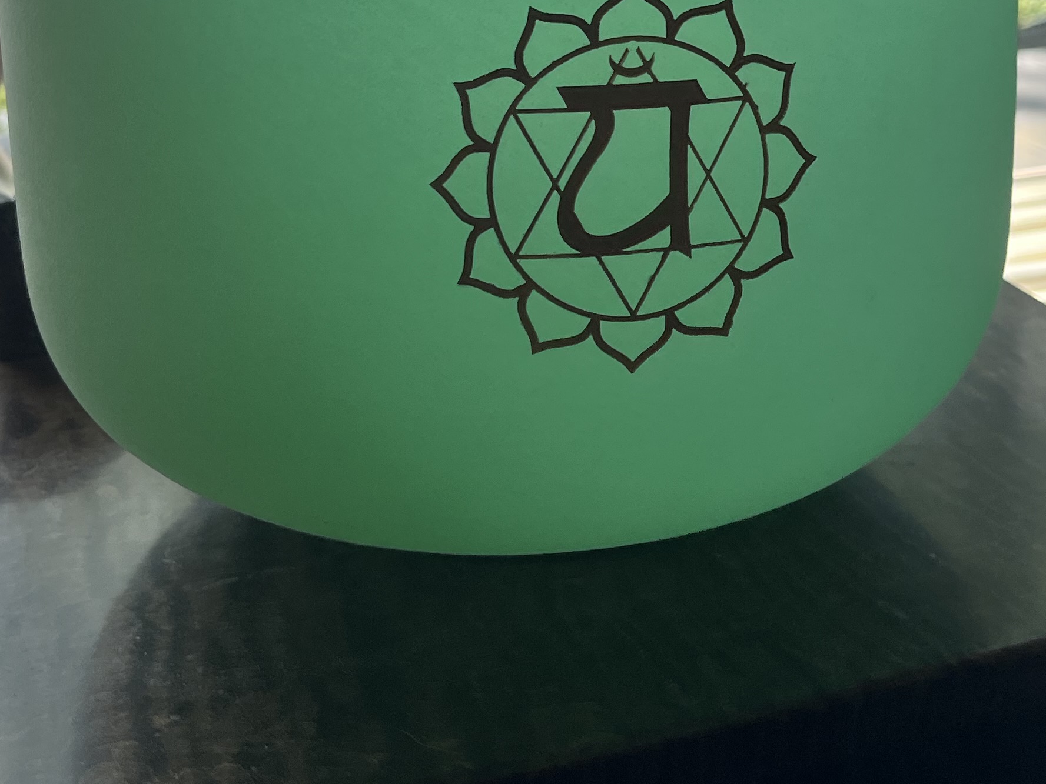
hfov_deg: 32.7
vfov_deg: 23.9
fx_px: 1783
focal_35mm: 59
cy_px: 31
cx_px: 556
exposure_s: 1/449
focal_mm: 5.1
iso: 50
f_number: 1.6
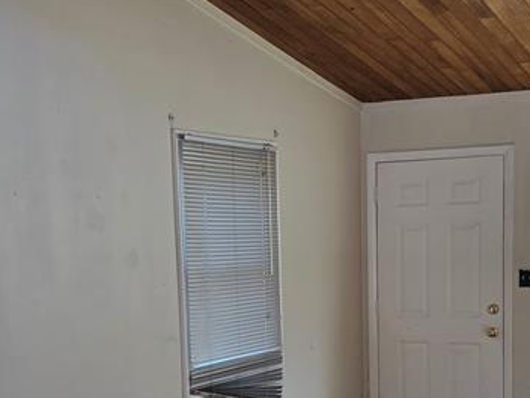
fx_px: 1026
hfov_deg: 29.0
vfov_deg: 21.6
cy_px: 332
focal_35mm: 67
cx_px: 274
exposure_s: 1/180
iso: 64
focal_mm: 6.3
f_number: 1.7
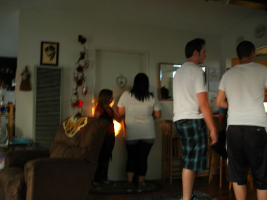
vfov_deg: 46.8
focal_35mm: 30
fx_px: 231
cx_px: 134
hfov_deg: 60.0
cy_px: 102
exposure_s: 1/3
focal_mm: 18
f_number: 3.5
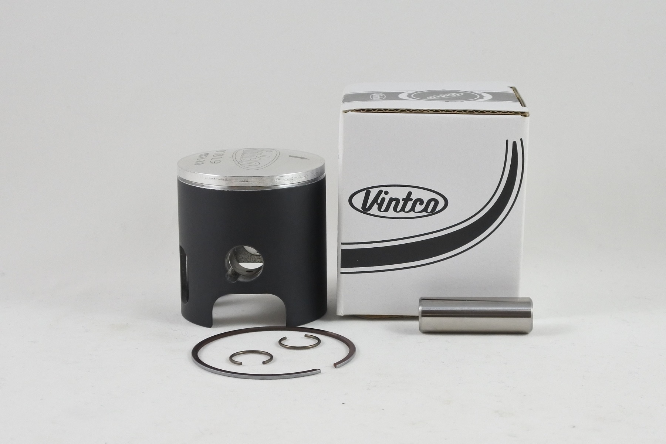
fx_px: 888
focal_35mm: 48
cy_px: 222
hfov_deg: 41.1
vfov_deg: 28.1
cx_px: 333
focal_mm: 18
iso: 400
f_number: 4.5
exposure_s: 1/125
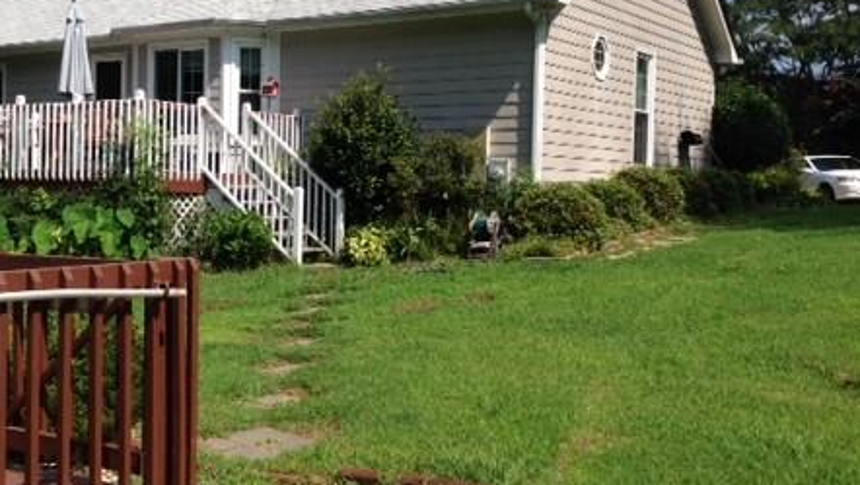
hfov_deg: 39.3
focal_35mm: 52
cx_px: 278
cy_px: 220
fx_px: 1186
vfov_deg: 23.1
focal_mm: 4.12
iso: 50
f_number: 2.4
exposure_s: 1/1869
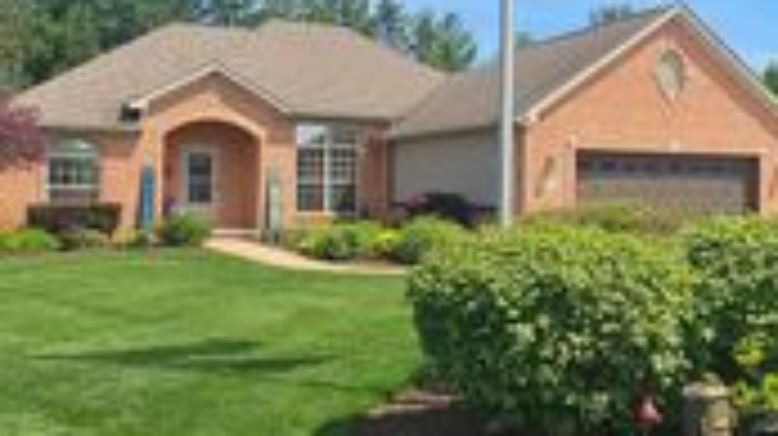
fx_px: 845
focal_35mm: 41
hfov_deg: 49.2
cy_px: 173
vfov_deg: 28.9
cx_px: 450
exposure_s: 1/3336
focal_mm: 2.2
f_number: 2.2
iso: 50
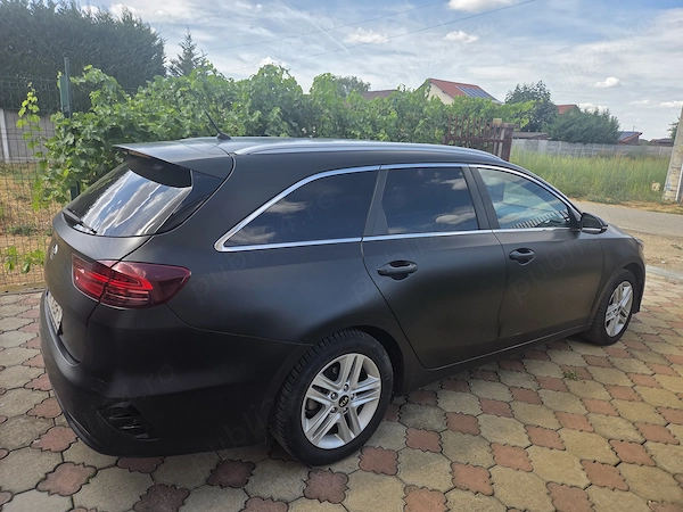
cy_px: 256
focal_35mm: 23
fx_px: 454
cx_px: 342
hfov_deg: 73.9
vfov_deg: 58.9
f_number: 1.8
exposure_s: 1/2593
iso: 80
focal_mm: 5.4
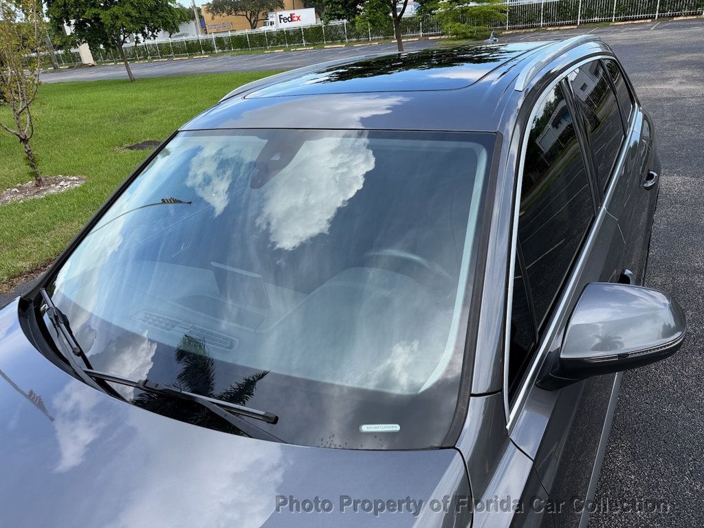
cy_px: 264
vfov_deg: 56.8
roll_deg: +6.2
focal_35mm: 24
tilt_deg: -25.9
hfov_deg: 71.6
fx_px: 488
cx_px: 352
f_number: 1.78
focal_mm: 6.76
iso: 80
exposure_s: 1/1292
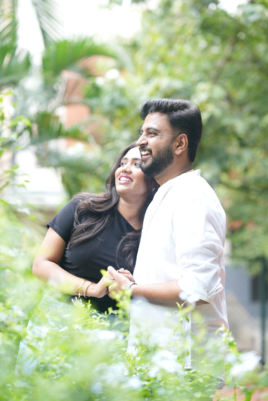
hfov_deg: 16.1
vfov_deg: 23.9
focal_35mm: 85
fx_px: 948
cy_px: 200
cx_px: 134
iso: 250
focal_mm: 85
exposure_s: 1/320
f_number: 2.2
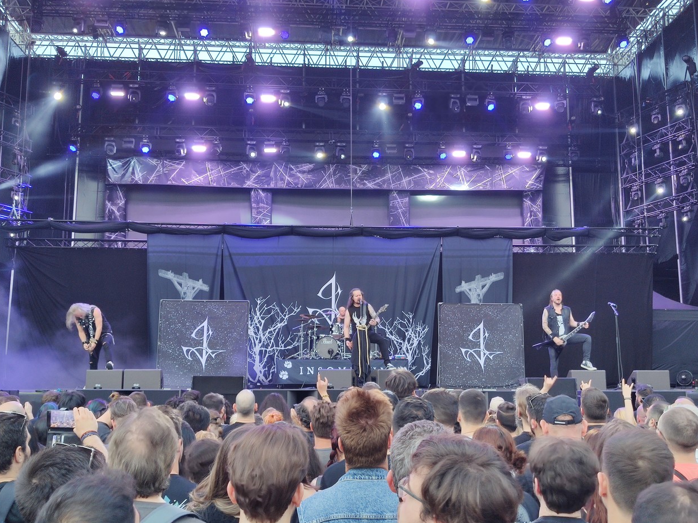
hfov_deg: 51.4
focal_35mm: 36
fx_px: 726
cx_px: 351
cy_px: 265
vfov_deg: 39.7
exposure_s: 1/50
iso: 211
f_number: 1.75
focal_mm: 4.75
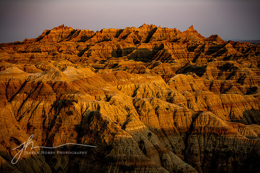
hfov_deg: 28.8
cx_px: 130
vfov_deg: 19.5
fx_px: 506
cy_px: 86
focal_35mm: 70
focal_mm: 70
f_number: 2.8
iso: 64
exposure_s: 1/200
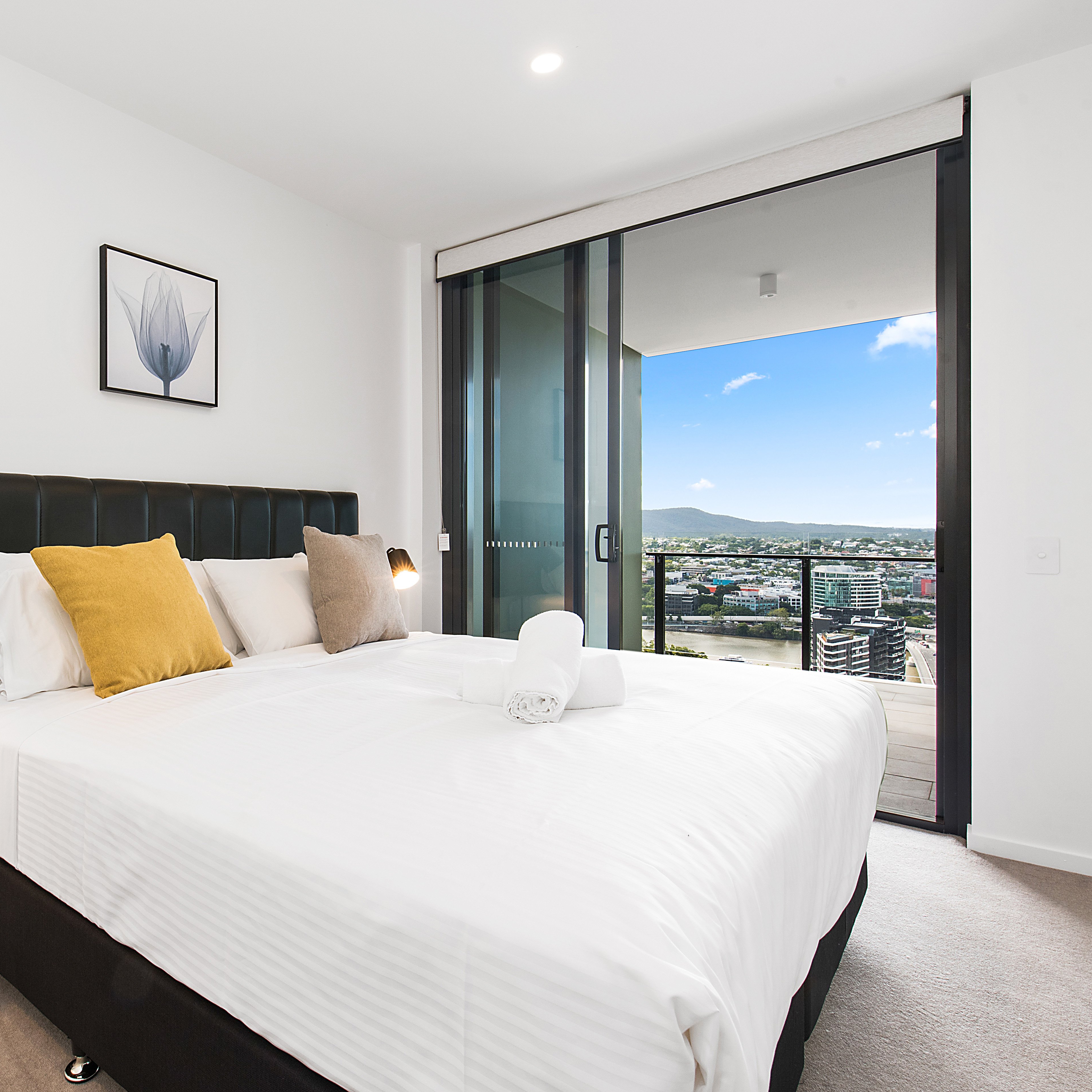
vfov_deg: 74.8
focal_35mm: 20
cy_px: 552
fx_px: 714
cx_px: 307
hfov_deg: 71.0
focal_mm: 15
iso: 500
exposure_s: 1/15
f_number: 11
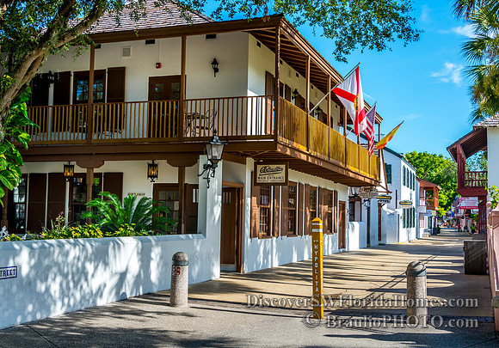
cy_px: 174
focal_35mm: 43
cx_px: 261
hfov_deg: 44.5
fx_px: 610
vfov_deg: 31.9
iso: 200
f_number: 8
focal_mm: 42
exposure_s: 1/320
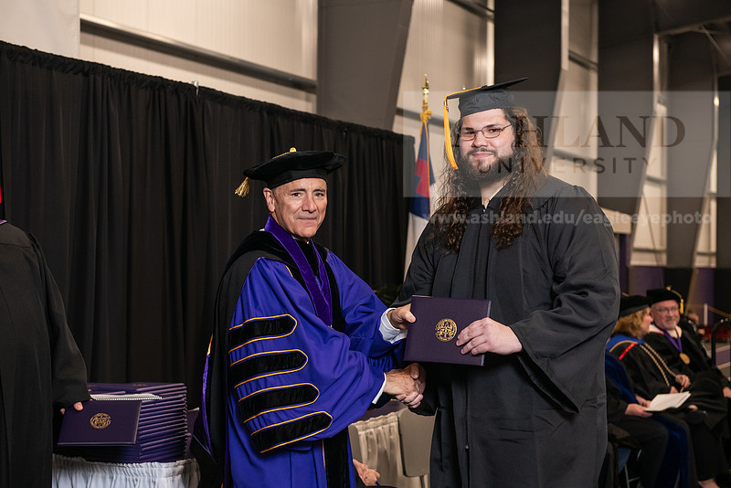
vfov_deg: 20.6
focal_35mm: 66
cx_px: 366
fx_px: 1341
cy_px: 244
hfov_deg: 30.5
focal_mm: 66
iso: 1600
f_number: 5
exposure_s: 1/125
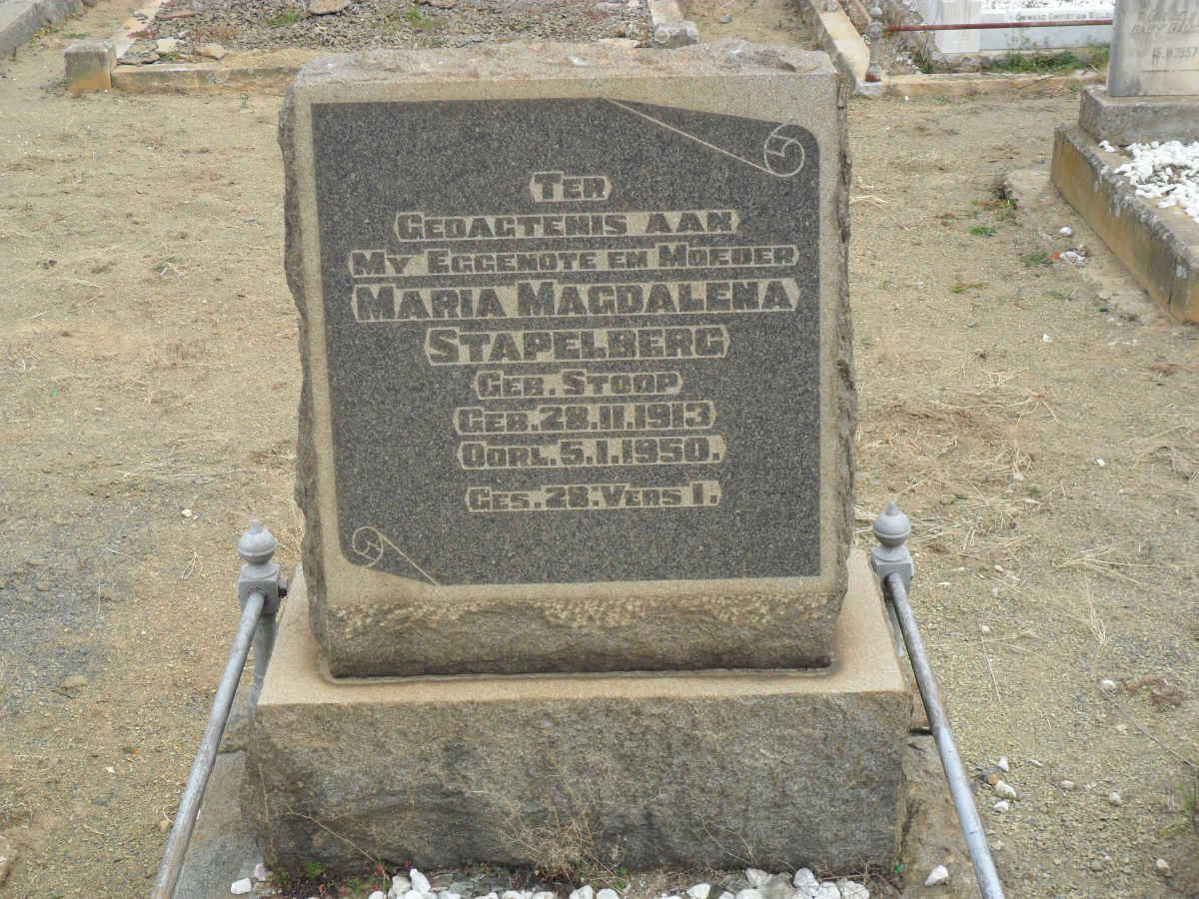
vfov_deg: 28.0
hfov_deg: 36.8
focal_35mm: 52
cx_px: 600
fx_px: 1801
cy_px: 450
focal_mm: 9.3
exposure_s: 1/180
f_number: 5
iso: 100
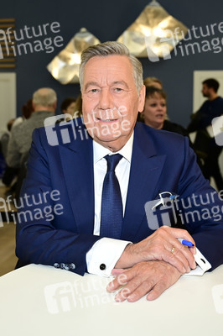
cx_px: 112
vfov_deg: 64.6
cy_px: 168
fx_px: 265
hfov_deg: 45.6
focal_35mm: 28
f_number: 3.2
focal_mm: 28.5
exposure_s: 1/200
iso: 500
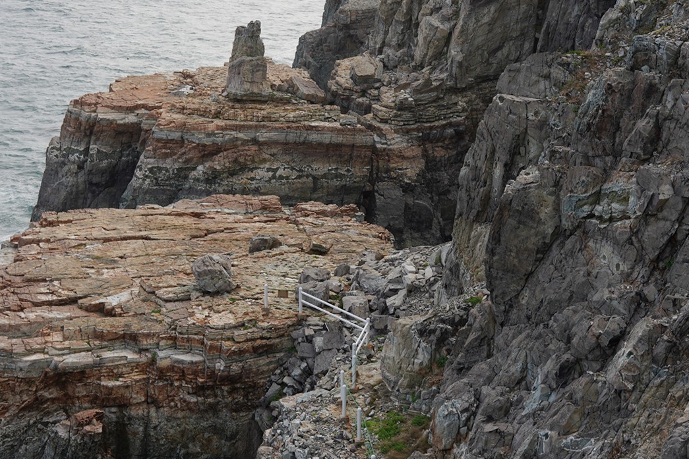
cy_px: 214
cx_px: 379
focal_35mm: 67
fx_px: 1282
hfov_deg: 30.1
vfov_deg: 20.3
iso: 100
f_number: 11
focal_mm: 35
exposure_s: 1/80
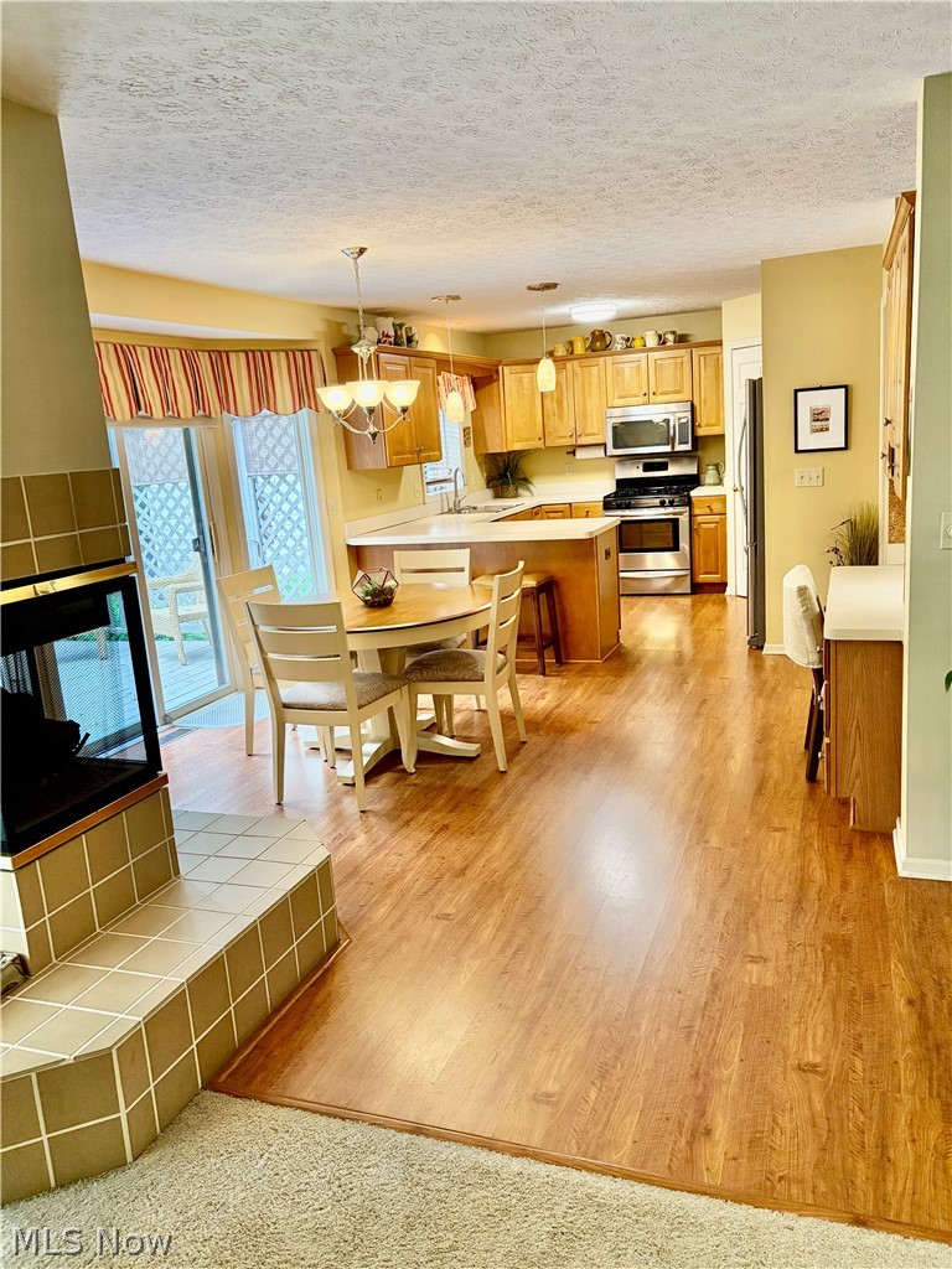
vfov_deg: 67.3
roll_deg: +3.6
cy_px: 634
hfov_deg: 53.1
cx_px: 476
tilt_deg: -11.5
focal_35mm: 26
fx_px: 953
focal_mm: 5.96
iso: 250
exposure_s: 1/120
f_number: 1.6
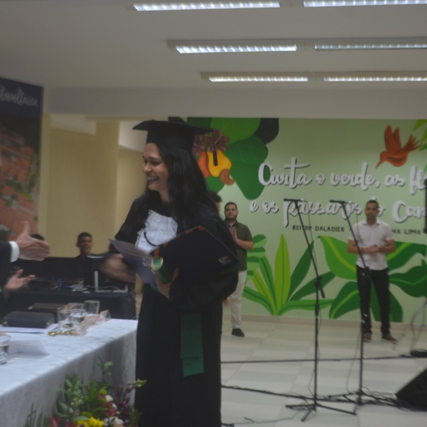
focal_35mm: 67
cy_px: 212
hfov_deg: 25.5
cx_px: 125
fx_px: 935
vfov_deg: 25.7
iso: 400
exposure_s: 1/30
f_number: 4.8
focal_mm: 32
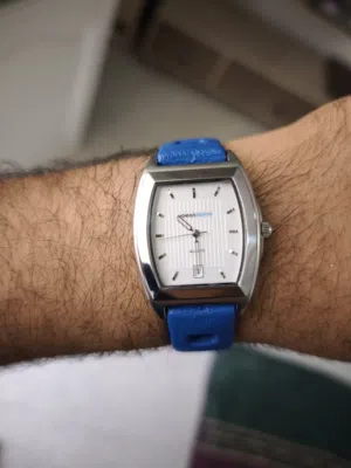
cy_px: 234
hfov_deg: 58.9
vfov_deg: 73.9
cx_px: 176
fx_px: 311
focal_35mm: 23
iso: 160
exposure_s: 1/100
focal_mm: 6.57
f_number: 1.6
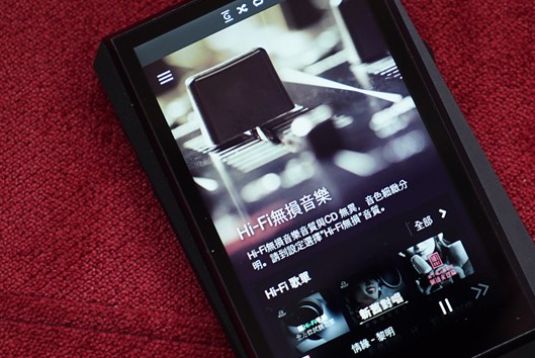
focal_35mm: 119
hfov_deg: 17.2
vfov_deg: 11.5
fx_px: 1770
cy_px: 160
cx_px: 335
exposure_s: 1/60
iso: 1000
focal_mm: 70
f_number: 4
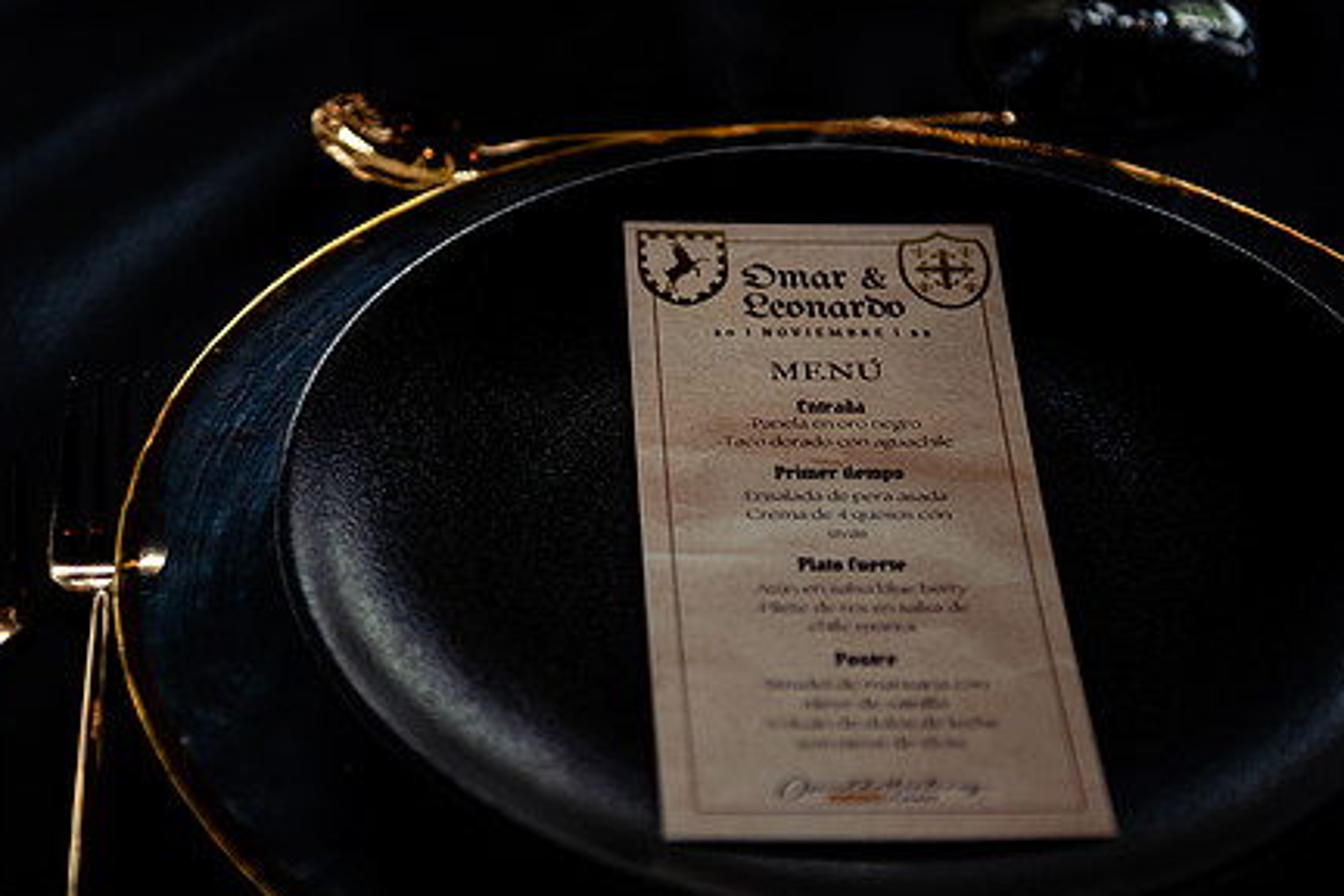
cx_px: 520
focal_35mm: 94
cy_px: 490
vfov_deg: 14.5
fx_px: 3509
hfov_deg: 21.6
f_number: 2.8
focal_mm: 70
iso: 1250
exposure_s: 1/125
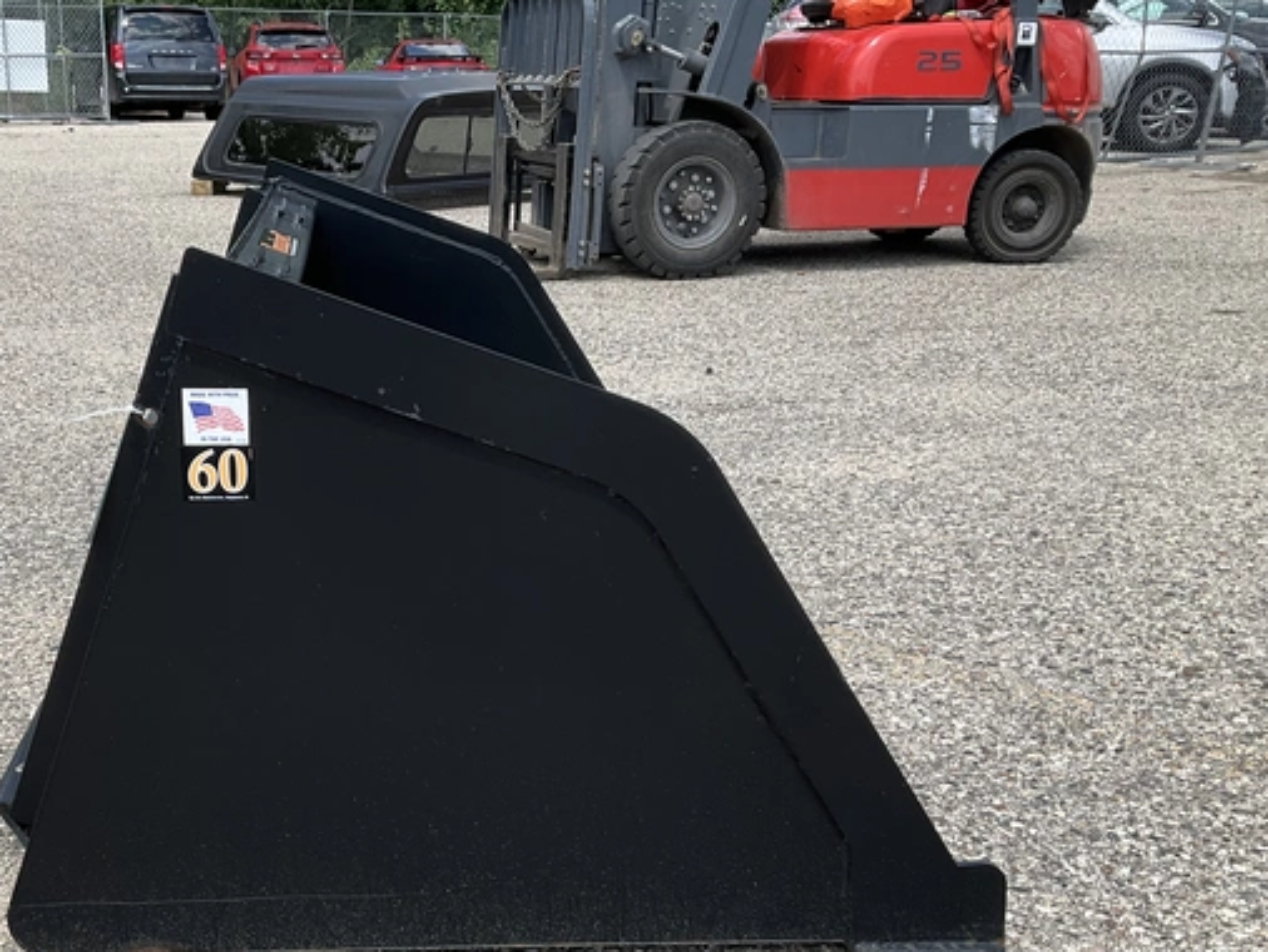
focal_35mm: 43
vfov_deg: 33.5
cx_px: 408
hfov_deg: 43.1
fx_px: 1576
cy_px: 590
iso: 25
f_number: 1.8
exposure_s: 1/1250
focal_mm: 3
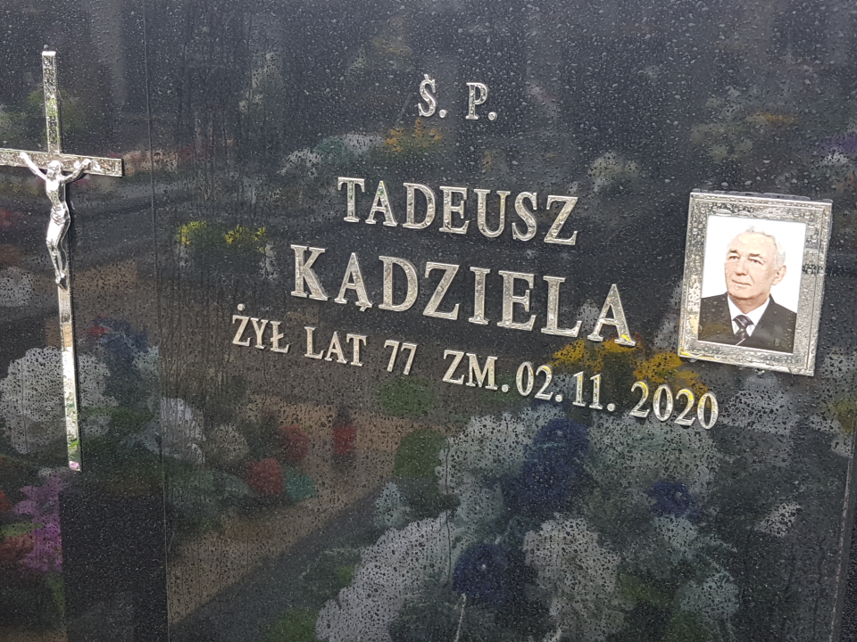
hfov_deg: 67.3
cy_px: 321
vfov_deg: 53.1
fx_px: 644
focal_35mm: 26
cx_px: 428
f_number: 1.7
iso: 40
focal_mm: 4.2
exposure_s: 1/238
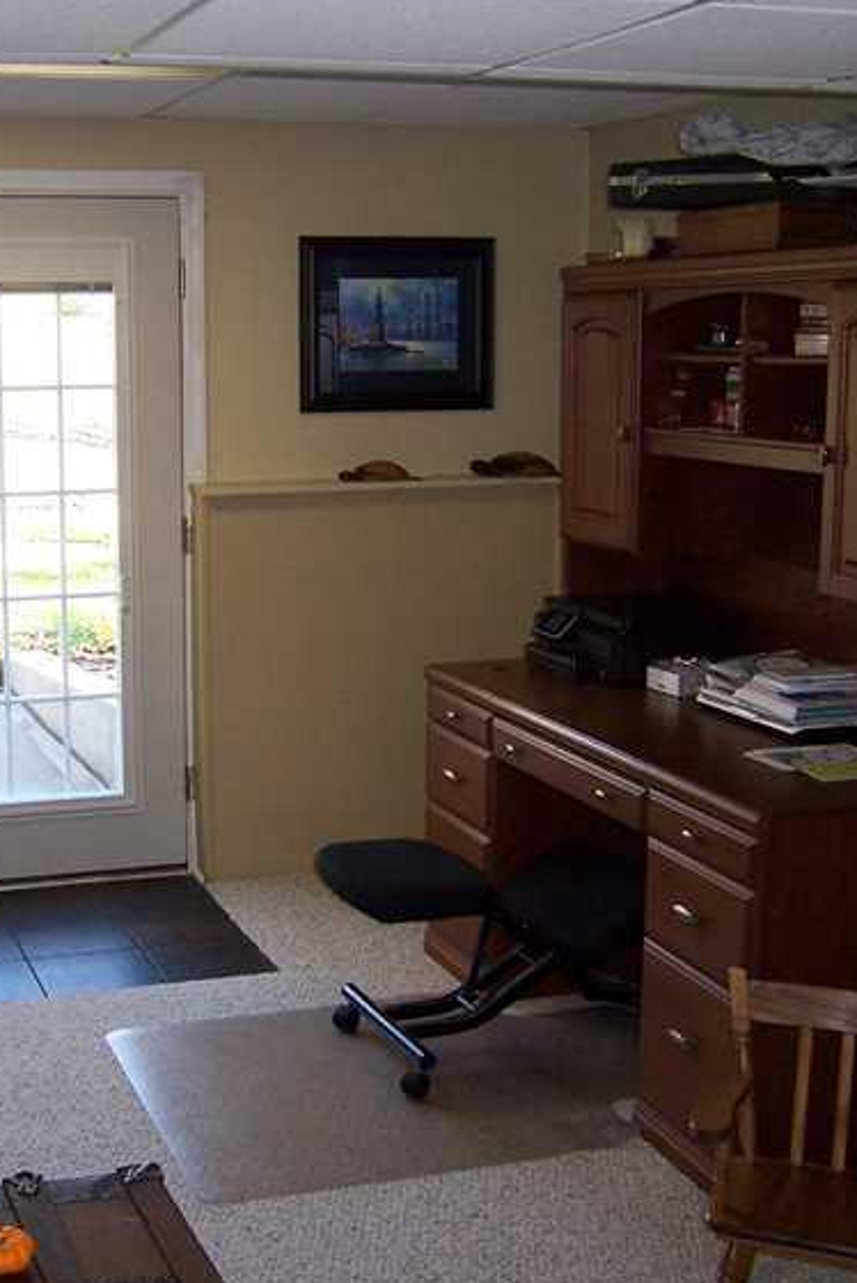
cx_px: 186
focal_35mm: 49
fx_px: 1747
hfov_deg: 27.1
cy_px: 625
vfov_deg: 40.3
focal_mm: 5.5
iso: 140
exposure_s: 1/60
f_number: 2.8
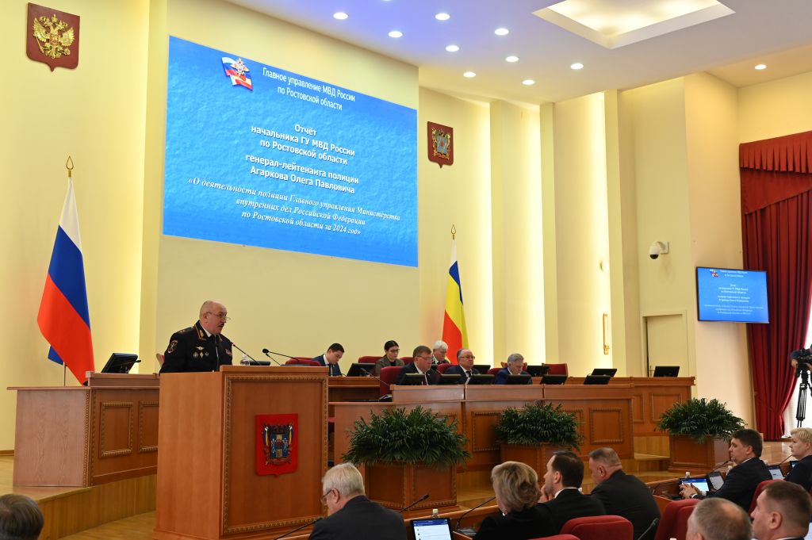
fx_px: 901
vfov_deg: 33.3
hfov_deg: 48.5
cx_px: 406
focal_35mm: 40
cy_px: 270
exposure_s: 1/50
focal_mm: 40
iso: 560
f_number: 4
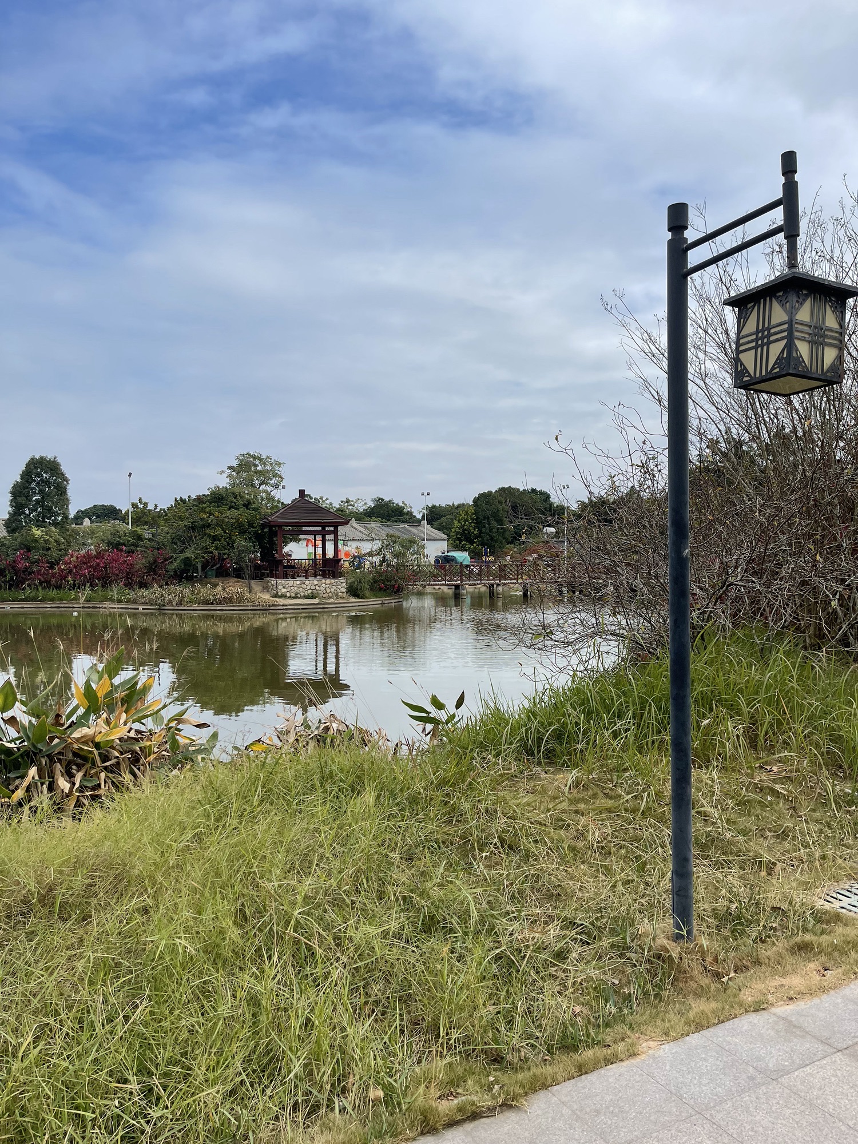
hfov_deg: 54.9
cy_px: 572
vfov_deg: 69.4
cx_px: 429
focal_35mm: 25
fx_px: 826
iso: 32
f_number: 1.6
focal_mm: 5.1
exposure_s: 1/4525
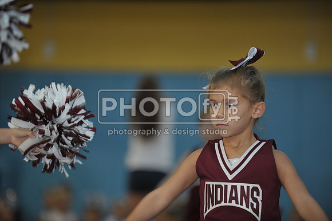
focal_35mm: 200
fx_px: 1843
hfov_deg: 10.3
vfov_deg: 6.9
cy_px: 110
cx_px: 166
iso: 500
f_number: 2.8
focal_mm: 200
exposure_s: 1/125
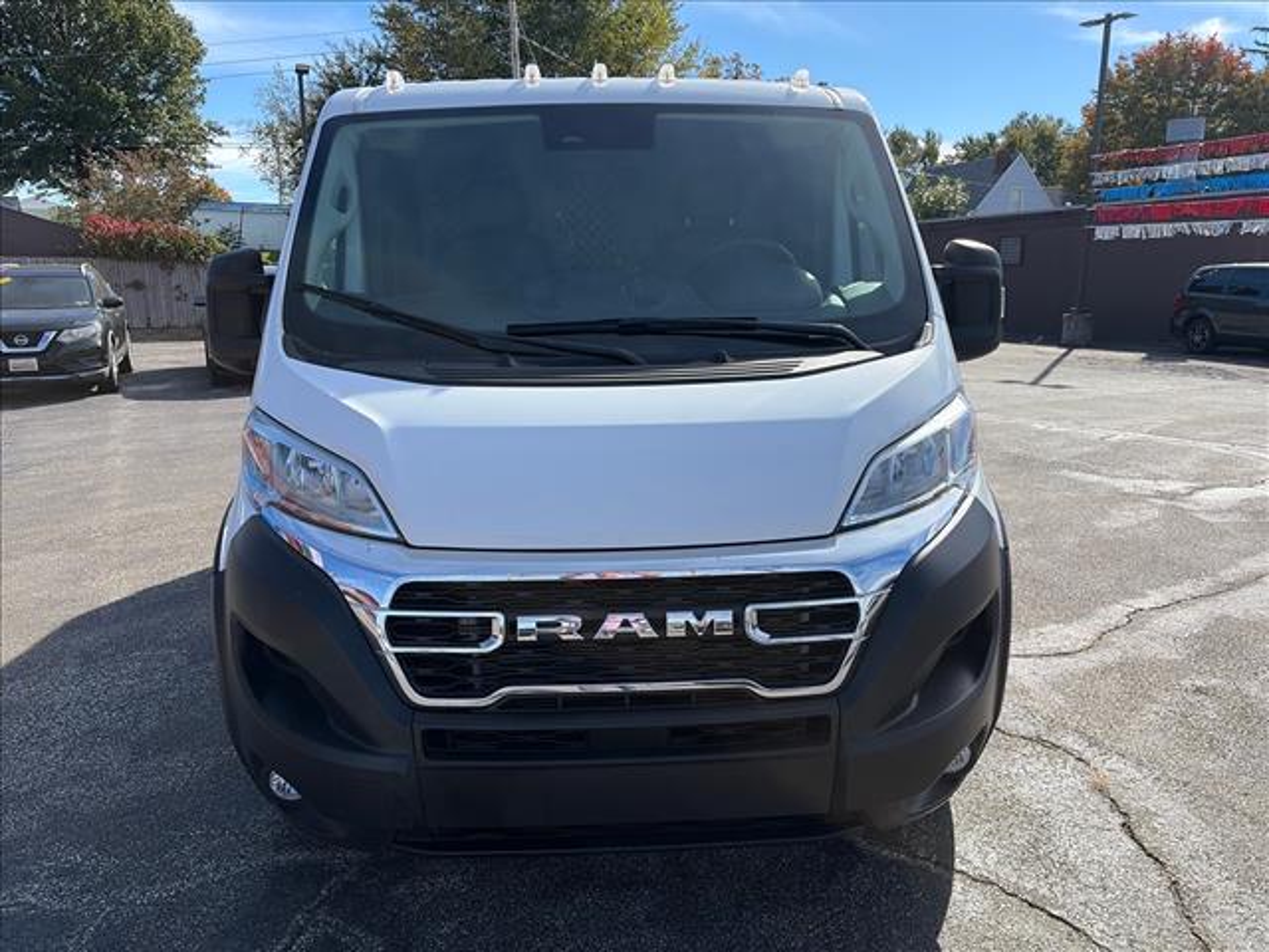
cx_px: 634
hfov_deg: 67.3
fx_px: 953
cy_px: 476
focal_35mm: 26
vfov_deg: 53.1
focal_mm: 5.96
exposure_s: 1/3125
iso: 50
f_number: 1.6
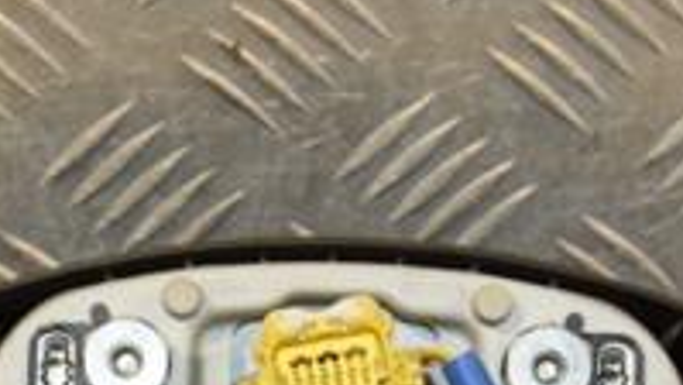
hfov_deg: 10.8
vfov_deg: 6.0
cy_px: 615
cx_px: 251
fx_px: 3604
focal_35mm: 199
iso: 800
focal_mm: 42
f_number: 5
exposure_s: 1/200
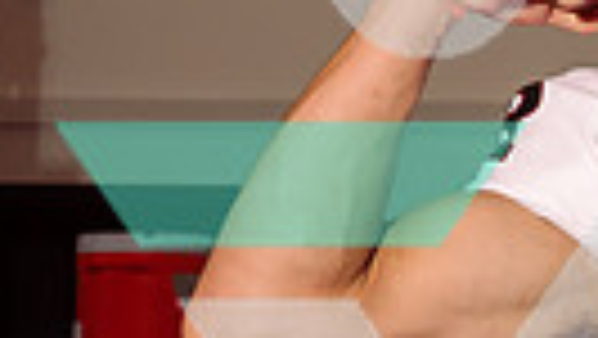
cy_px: 363
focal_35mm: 188
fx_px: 2983
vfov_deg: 6.4
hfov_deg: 10.5
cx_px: 1200
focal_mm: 41
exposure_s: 1/250
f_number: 9
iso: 400
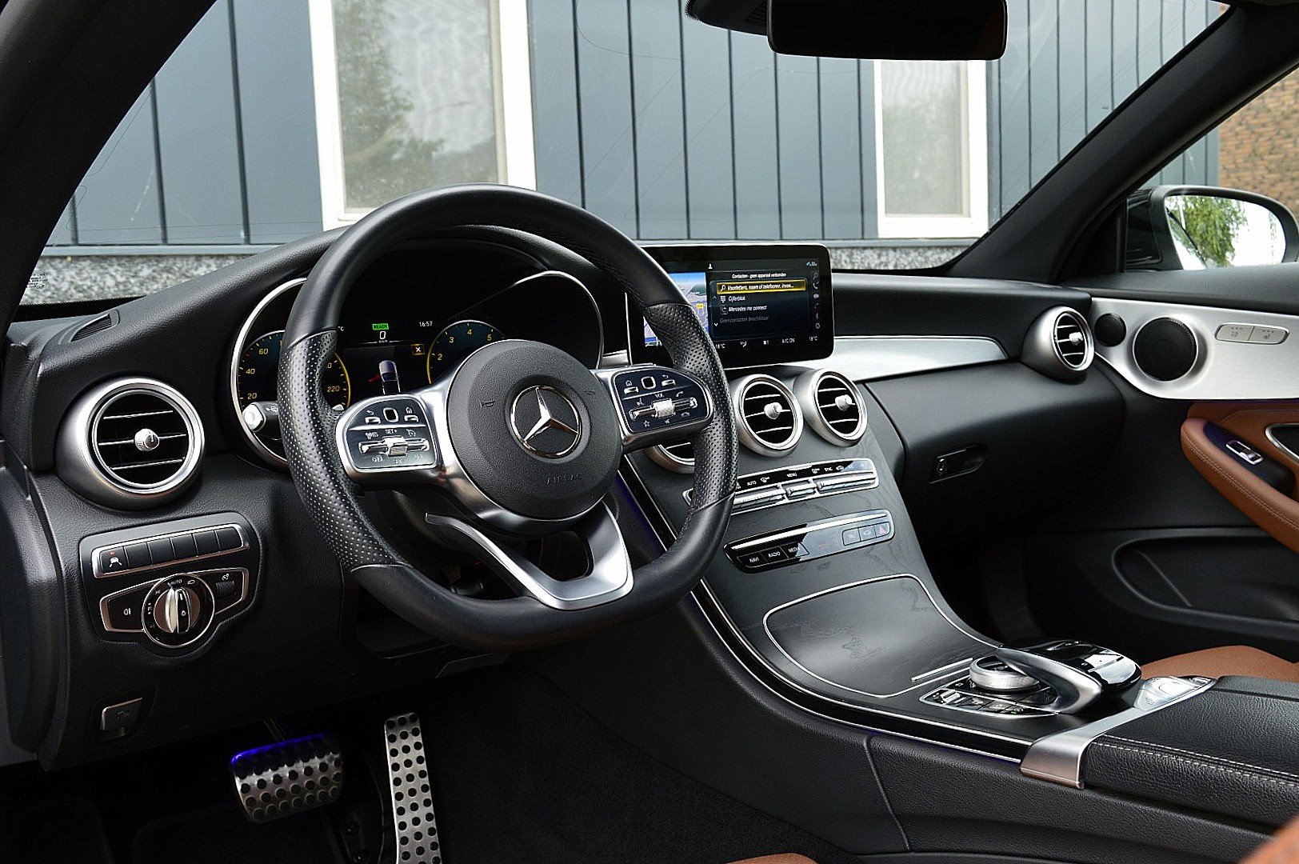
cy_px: 432
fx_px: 1190
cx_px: 650
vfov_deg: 39.9
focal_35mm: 33
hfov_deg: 57.3
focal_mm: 22
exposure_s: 1/60
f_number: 8
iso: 450
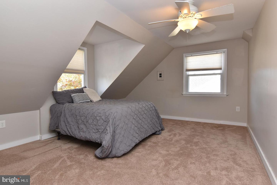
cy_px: 92
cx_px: 138
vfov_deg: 67.5
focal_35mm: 18
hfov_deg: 90.0
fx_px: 139
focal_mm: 12
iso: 400
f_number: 8
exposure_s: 1/60
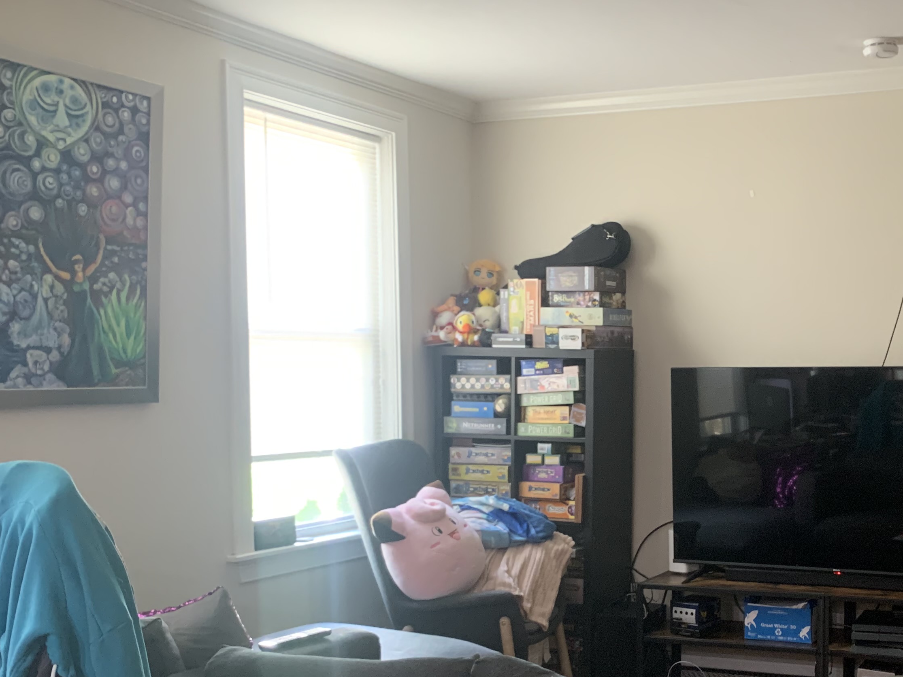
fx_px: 1226
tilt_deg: -3.9
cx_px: 744
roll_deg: -0.6
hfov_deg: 38.6
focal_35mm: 47
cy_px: 449
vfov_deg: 30.7
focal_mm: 4.25
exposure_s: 1/30
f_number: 1.8
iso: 320
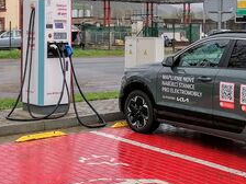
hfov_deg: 24.5
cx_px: 171
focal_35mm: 79
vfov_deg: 18.5
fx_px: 561
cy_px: 35
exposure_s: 1/719
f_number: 1.8
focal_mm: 5.3
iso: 50
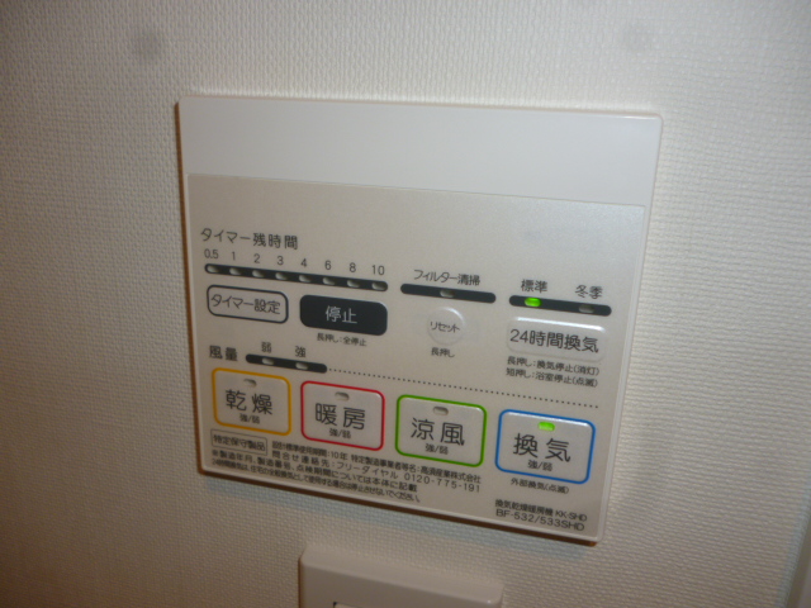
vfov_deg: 49.7
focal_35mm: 28
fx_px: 656
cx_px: 406
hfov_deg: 63.4
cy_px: 304
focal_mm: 5
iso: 100
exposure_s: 1/60
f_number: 3.1
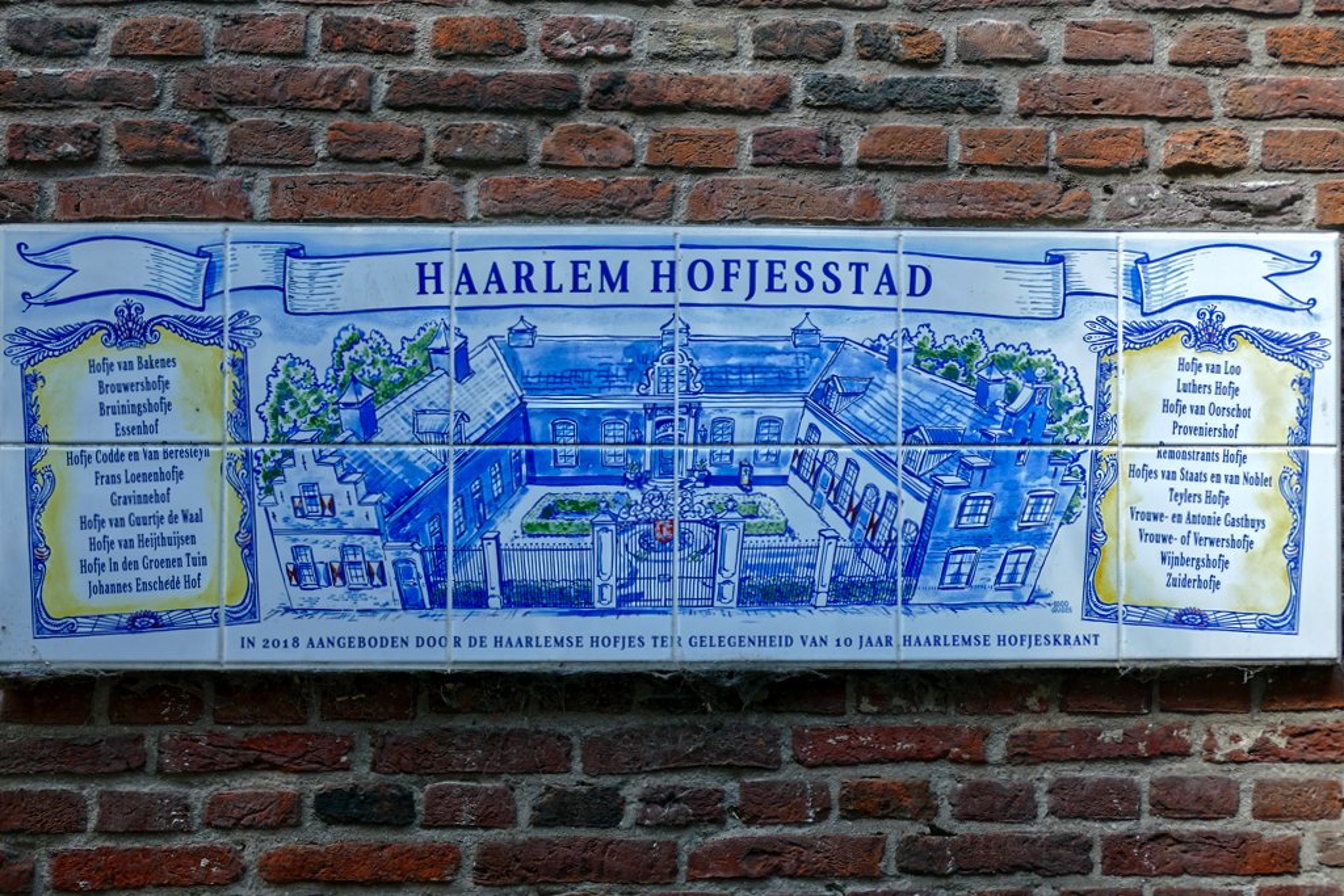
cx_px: 672
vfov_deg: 21.9
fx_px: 2315
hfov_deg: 32.4
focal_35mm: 62
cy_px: 448
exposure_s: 1/200
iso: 125
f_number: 3.5
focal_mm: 22.6
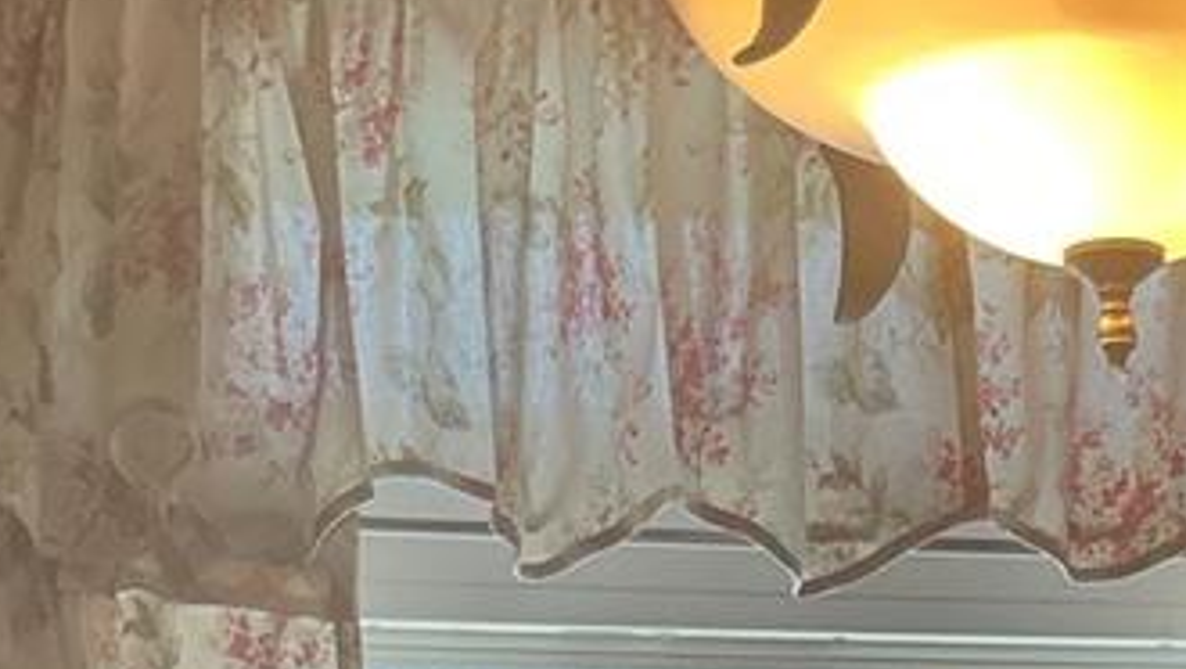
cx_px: 1100
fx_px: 3492
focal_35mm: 111
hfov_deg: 18.9
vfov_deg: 9.3
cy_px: 1784
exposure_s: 1/120
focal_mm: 3
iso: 50
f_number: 1.8
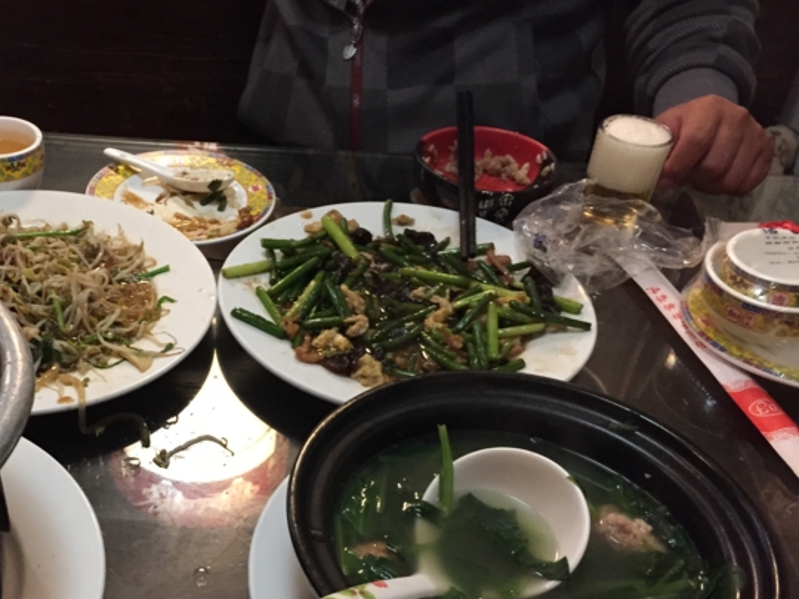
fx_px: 993
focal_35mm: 43
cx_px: 213
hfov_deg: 42.7
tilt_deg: -42.2
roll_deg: -2.7
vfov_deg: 33.1
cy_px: 424
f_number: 2.2
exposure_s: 1/15
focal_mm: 4.15
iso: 250
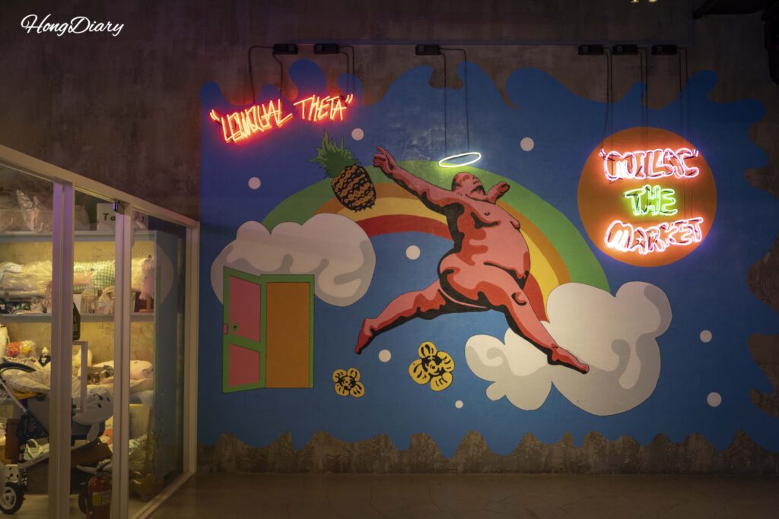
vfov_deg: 35.1
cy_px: 260
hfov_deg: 50.7
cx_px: 390
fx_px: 822
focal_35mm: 38
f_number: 5
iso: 1600
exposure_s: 1/160
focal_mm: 38
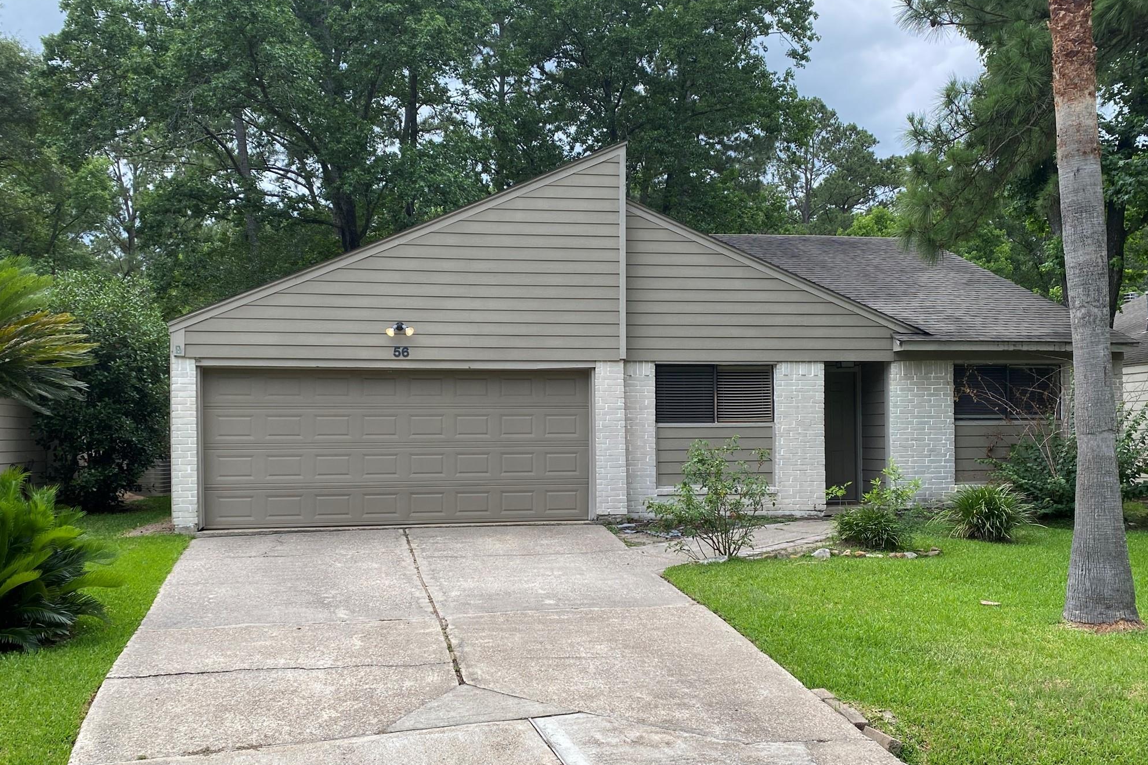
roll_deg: -0.7
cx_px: 575
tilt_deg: +0.6
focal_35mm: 28
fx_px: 893
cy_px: 437
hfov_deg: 65.5
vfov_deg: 46.3
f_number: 1.8
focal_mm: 4.25
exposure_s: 1/654
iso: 32
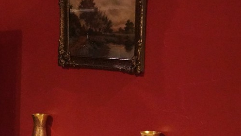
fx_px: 889
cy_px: 182
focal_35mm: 139
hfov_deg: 14.8
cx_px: -75
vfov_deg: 8.6
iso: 10000
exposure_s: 1/100
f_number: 5
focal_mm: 33
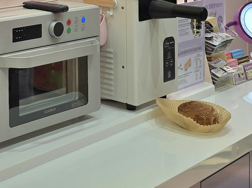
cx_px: -22
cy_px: -40
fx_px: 546
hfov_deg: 24.3
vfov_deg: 18.5
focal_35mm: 75
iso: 12
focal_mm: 6.3
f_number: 1.7
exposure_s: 1/227
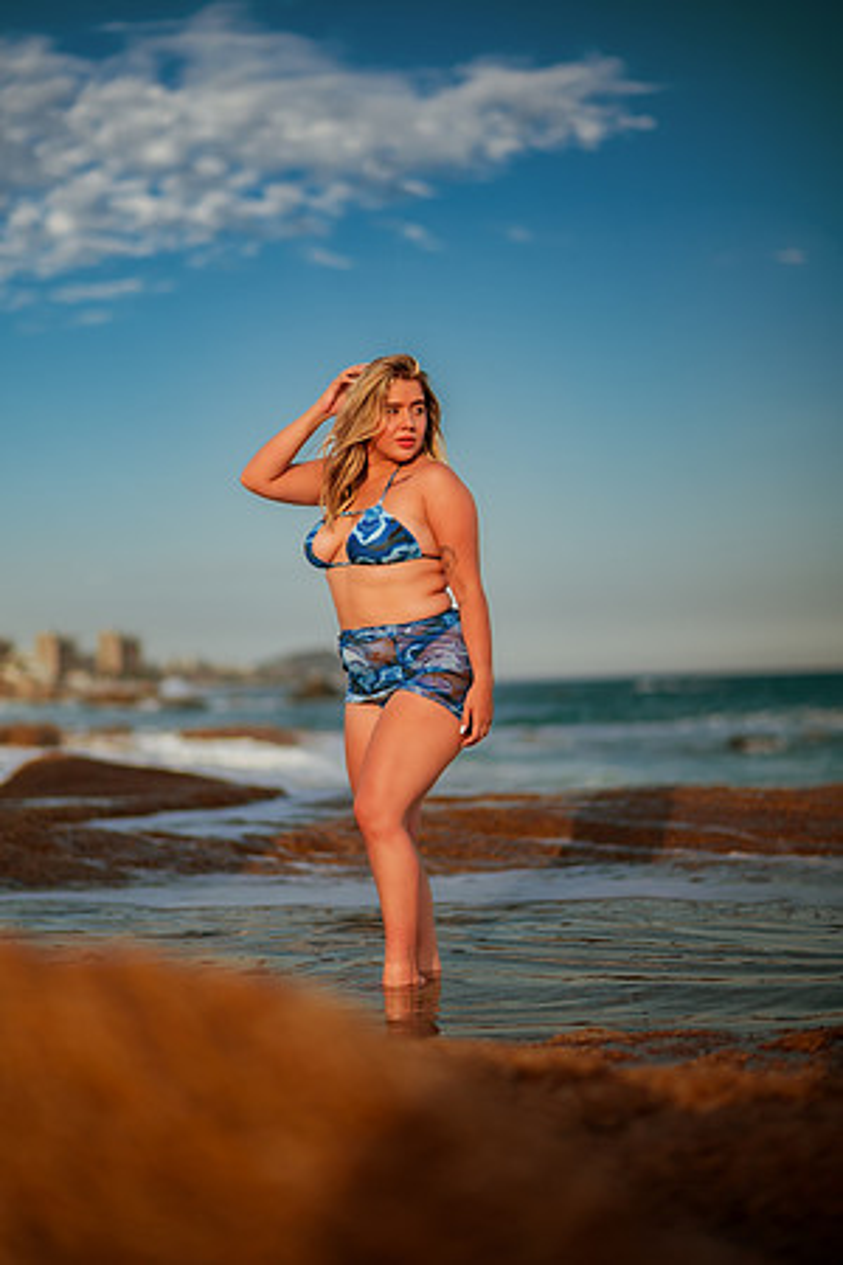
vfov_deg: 34.5
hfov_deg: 23.4
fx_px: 2037
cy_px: 632
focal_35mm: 58
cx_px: 422
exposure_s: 1/6400
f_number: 1.4
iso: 80
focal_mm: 58
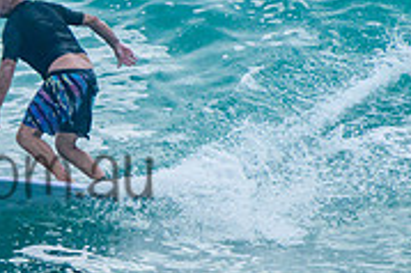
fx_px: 20382
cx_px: -70
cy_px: 216
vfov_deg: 0.8
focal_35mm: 1787
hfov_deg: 1.2
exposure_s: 1/2000
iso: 500
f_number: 9
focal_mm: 400
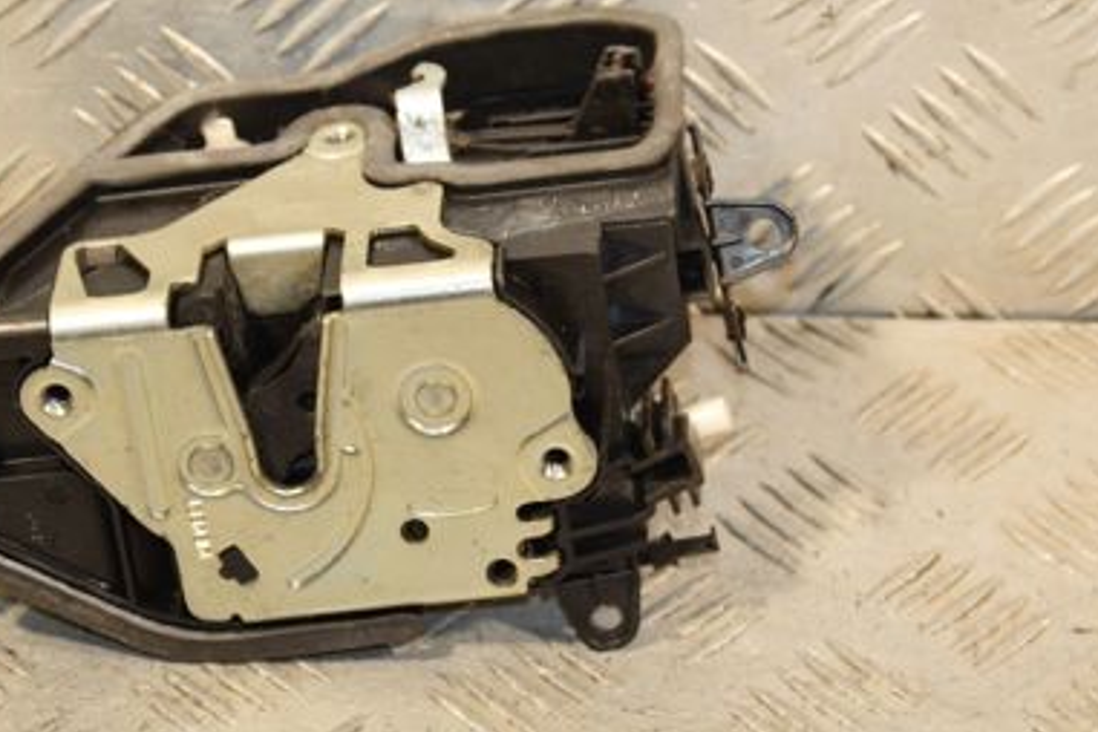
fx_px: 4453
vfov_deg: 9.4
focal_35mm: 146
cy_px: 288
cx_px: 562
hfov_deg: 14.1
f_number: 5.6
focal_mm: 58
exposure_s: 1/200
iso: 800
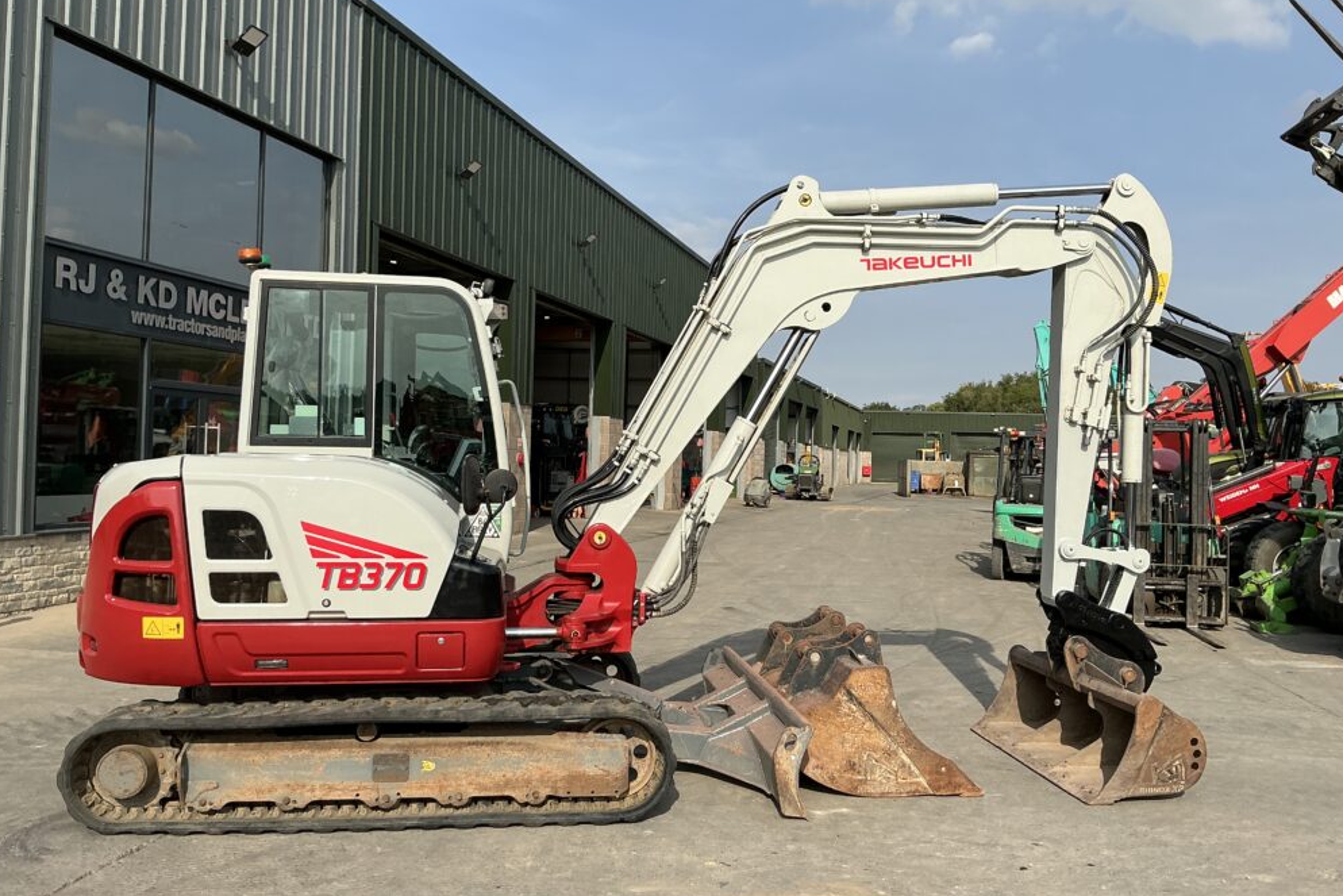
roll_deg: -2.3
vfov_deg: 43.6
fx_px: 1119
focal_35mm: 30
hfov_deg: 61.9
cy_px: 435
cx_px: 677
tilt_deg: +2.2
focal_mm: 3
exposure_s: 1/2320
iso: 25
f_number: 1.8
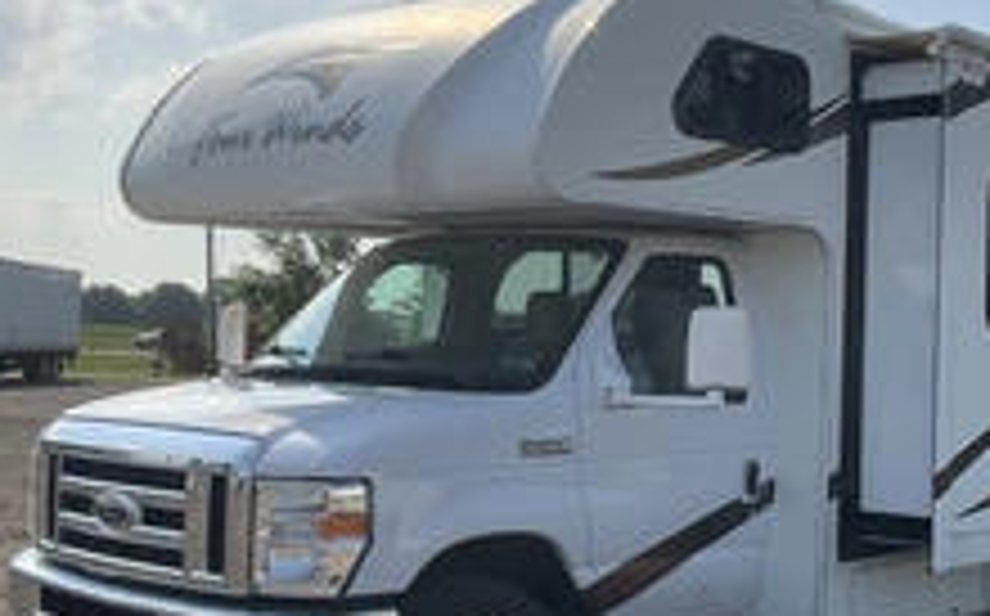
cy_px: 373
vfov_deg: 23.0
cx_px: 742
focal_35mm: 56
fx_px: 1509
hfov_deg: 35.5
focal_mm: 3
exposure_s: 1/3125
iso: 25
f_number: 1.8
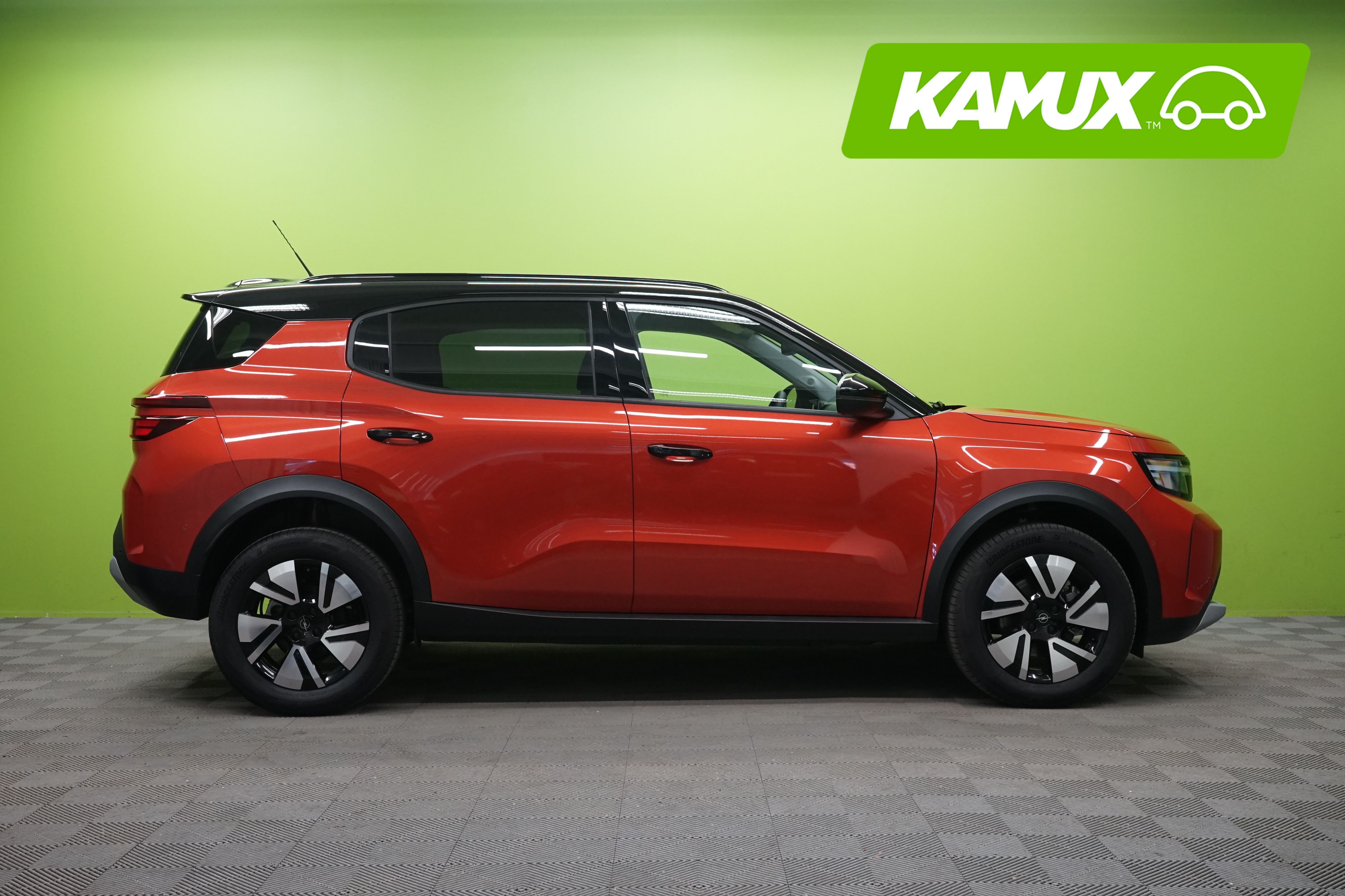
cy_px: 448
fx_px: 1420
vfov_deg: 35.1
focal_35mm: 38
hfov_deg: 50.7
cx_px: 672
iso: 2000
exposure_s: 1/25
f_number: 8
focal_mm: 38
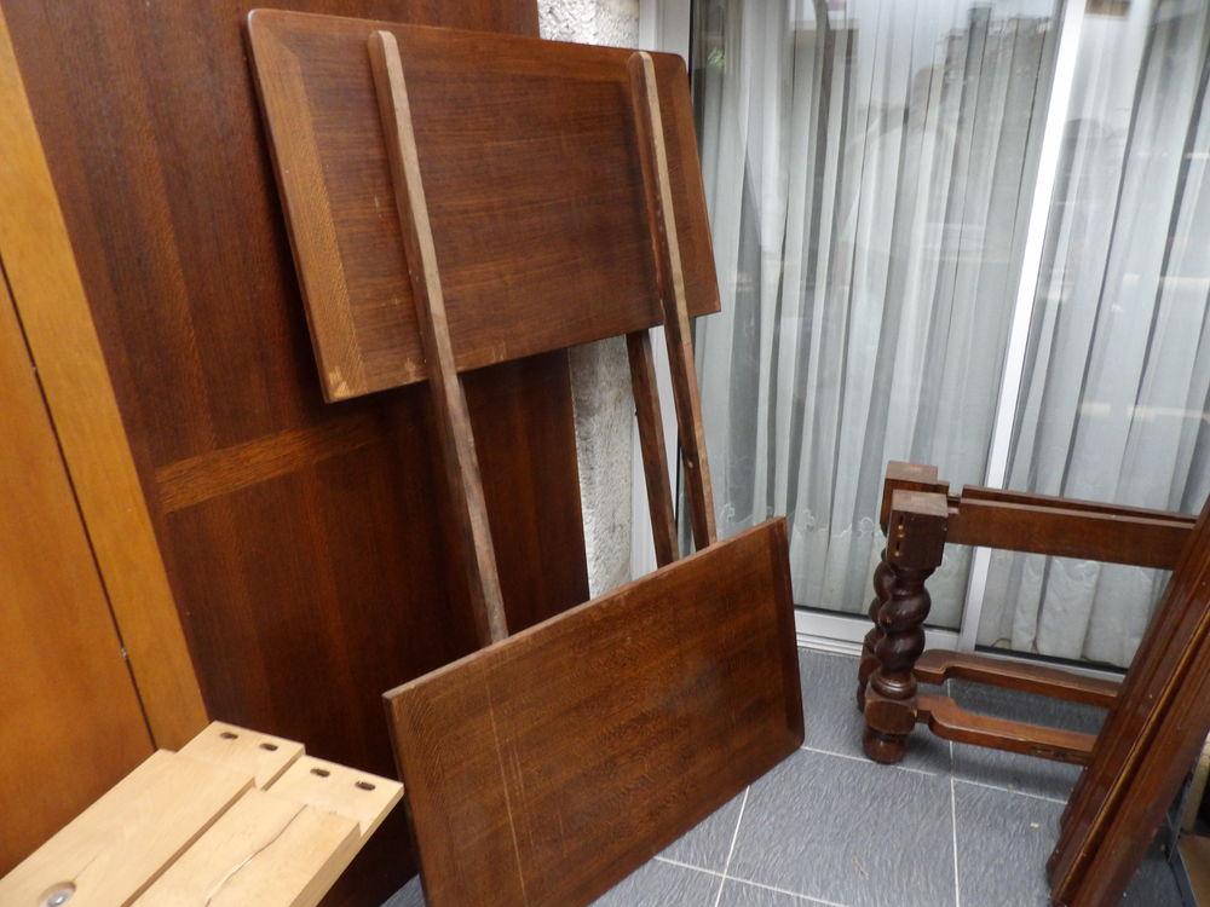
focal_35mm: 24
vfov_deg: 56.8
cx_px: 605
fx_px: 839
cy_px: 454
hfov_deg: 71.6
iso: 505
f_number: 3.2
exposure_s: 1/17
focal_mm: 4.3
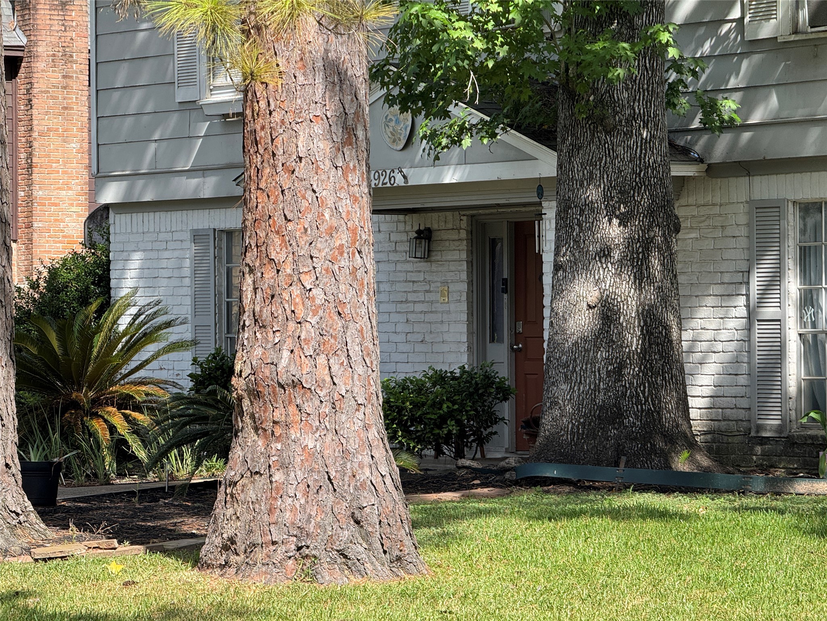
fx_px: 2867
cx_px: 414
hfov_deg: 16.4
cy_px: 310
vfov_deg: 12.3
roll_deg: -0.4
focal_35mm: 120
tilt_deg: +1.9
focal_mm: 15.66
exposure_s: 1/511
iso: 50
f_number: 2.8
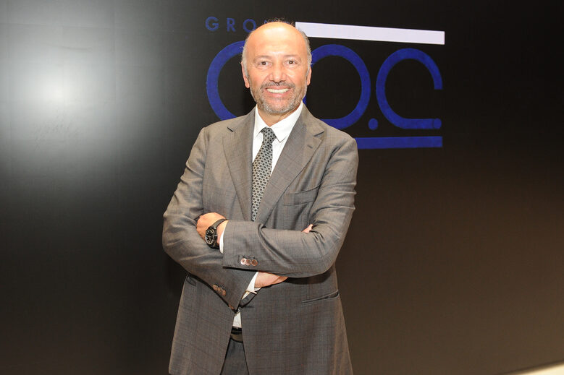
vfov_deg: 44.9
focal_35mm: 29
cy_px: 188
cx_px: 282
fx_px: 454
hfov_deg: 63.7
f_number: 4.5
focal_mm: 29
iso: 2000
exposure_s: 1/100
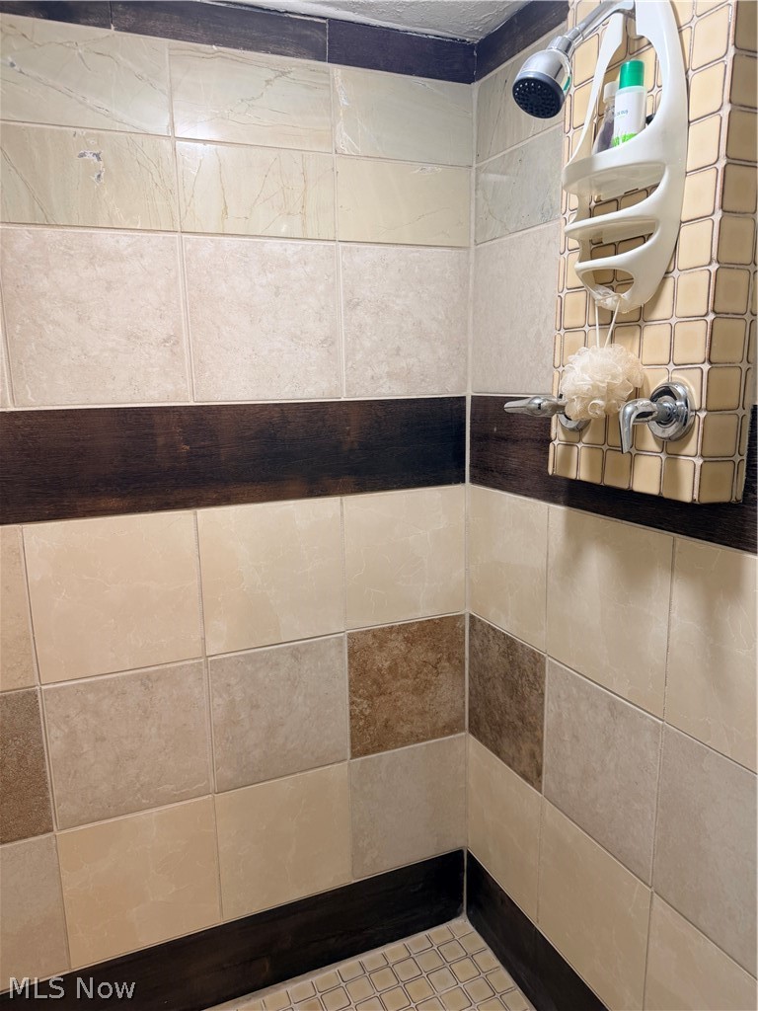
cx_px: 379
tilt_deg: -11.1
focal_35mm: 24
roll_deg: -0.1
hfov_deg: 56.8
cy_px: 506
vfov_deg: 71.6
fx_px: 701
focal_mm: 6.76
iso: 125
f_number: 1.78
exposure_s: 1/60
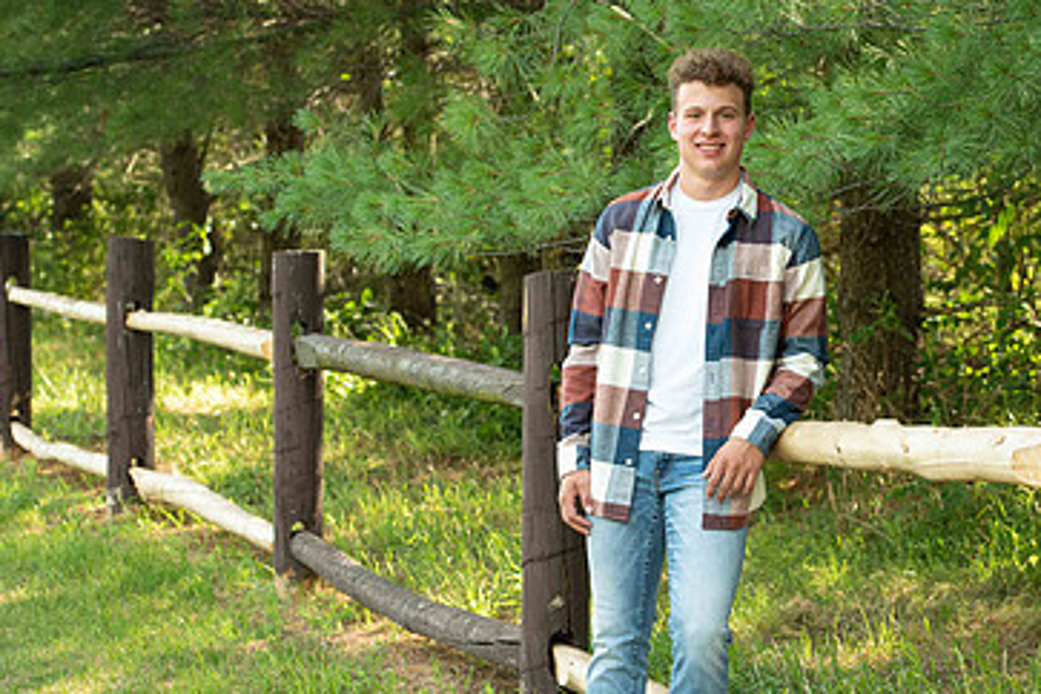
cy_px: 409
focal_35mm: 112
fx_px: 3238
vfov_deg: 12.2
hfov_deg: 18.2
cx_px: 714
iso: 400
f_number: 5
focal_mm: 70
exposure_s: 1/200
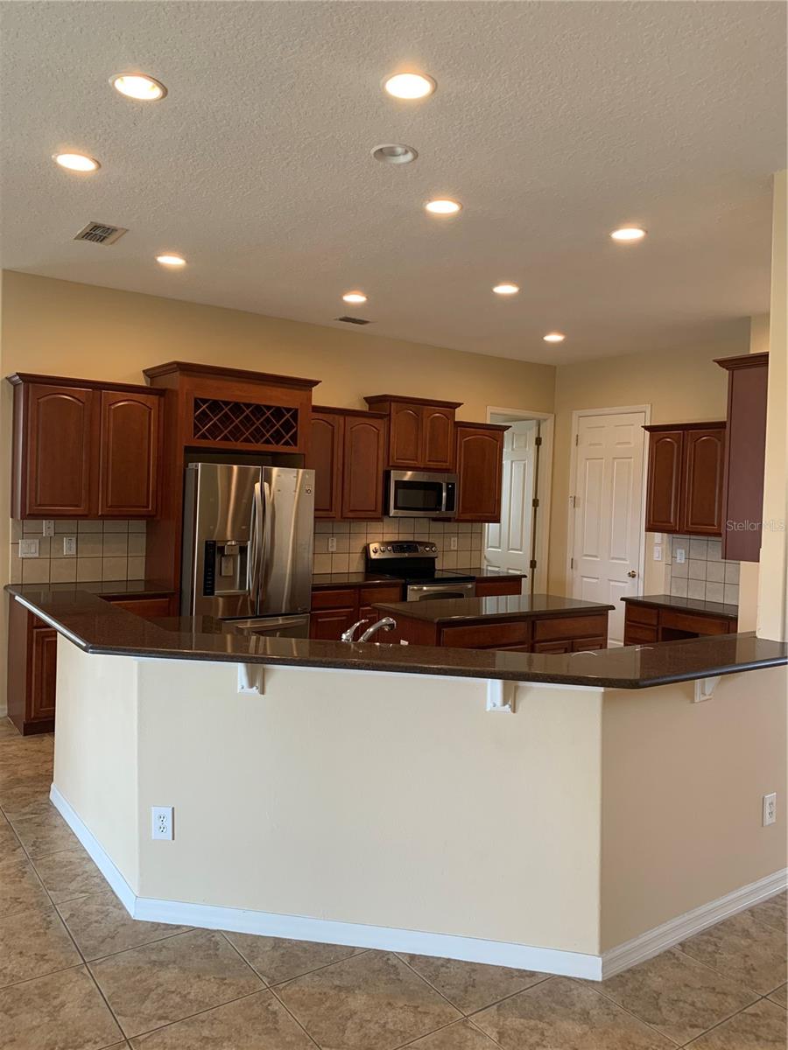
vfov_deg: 67.3
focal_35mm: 26
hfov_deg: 53.1
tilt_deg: -0.6
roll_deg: -2.1
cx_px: 394
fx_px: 789
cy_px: 525
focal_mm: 4.25
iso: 80
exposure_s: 1/60
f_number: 1.8
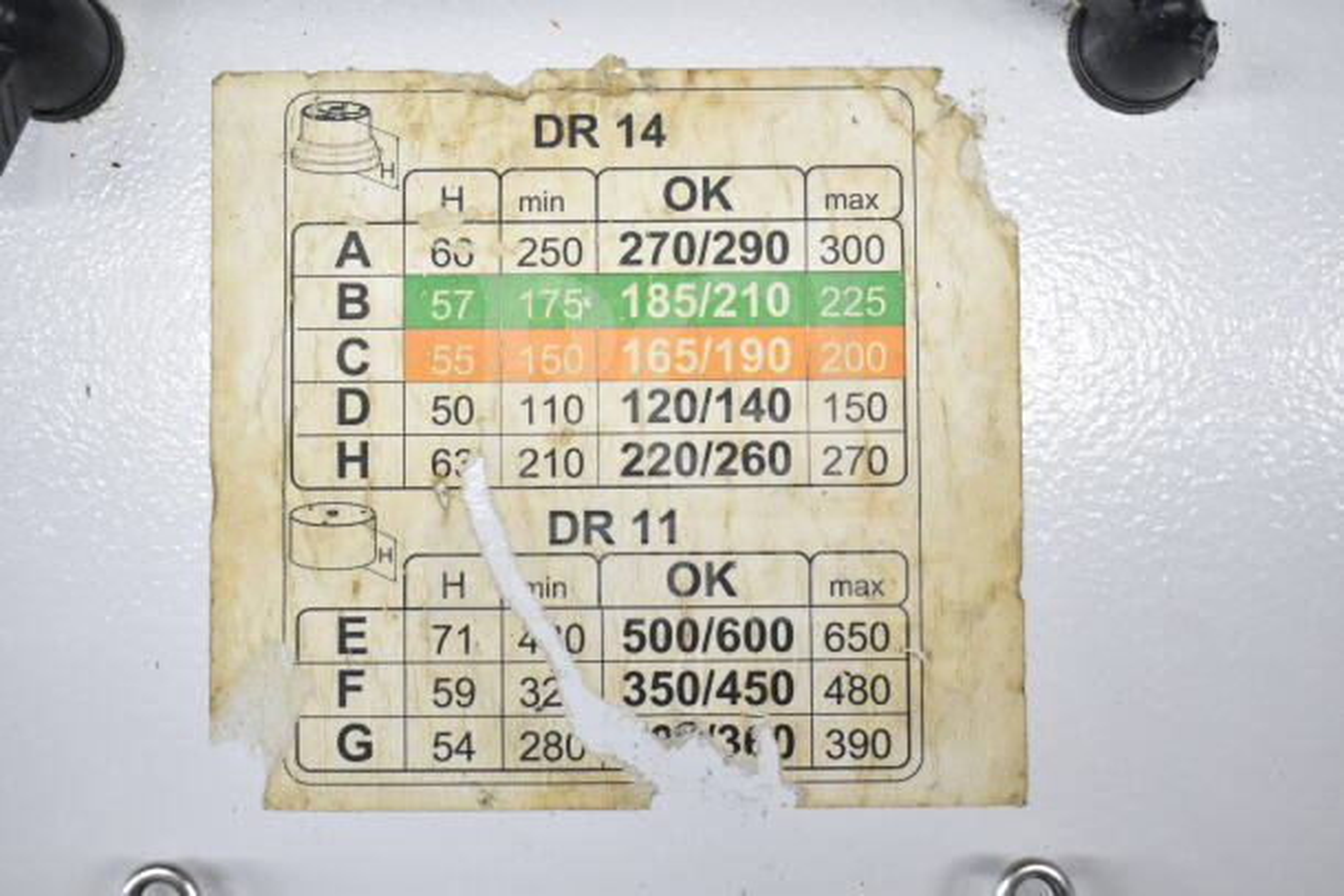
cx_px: 672
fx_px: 1792
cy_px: 448
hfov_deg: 41.1
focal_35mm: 48
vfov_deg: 28.1
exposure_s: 1/100
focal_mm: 32
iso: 1600
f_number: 5
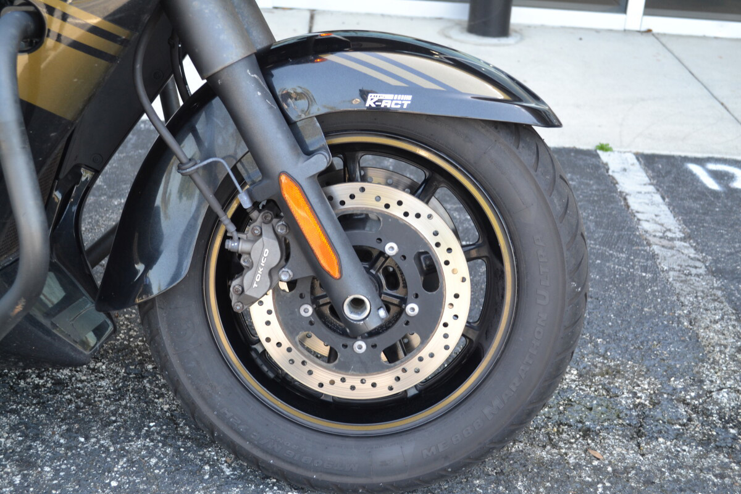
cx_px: 370
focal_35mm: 51
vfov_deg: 26.5
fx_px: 1050
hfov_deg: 38.9
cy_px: 247
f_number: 5
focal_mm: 34
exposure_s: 1/100
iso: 400
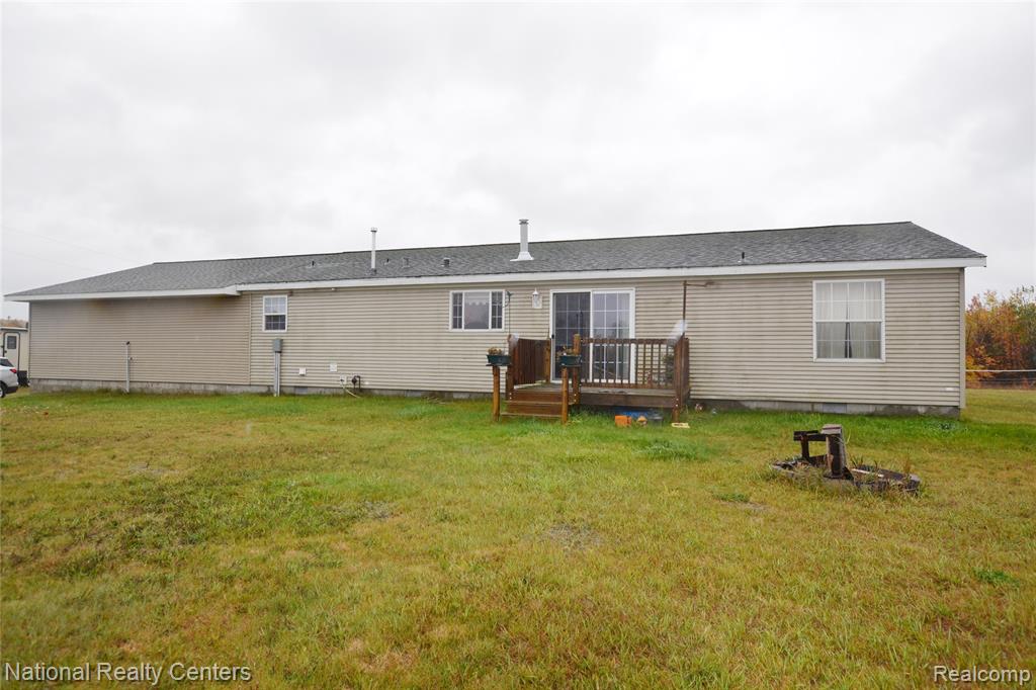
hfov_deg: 81.2
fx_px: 604
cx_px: 518
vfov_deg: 59.5
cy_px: 345
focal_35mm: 21
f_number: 5.6
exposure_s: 1/200
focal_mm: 14
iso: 100
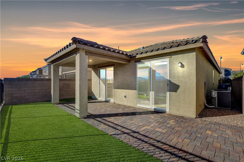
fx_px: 102
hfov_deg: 100.4
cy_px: 81
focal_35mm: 15
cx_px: 122
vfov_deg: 77.3
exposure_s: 1/1600
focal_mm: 10
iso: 400
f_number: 9
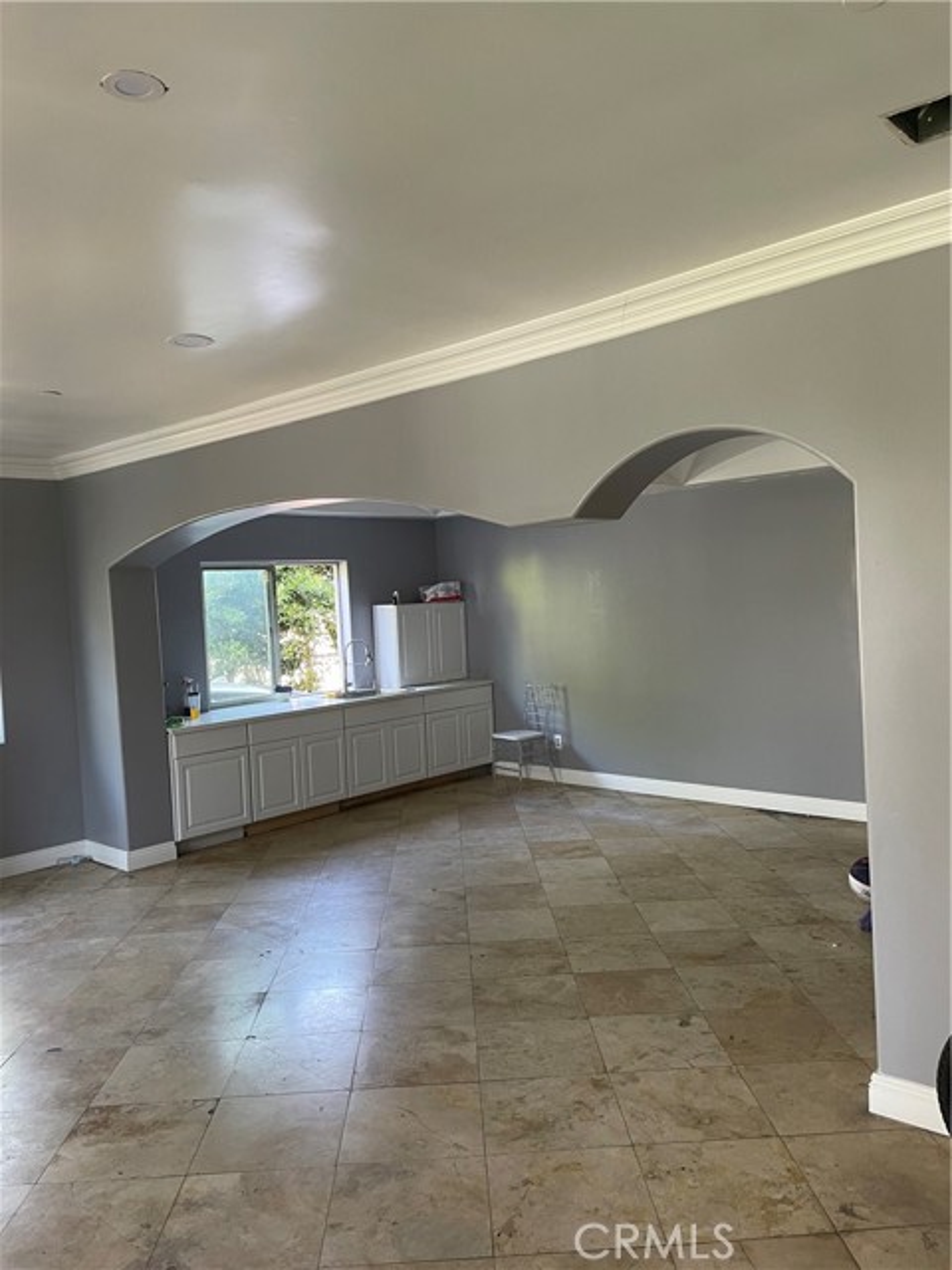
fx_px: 953
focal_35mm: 26
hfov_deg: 53.1
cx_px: 476
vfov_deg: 67.3
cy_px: 635
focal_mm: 4.2
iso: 125
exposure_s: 1/60
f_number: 1.6
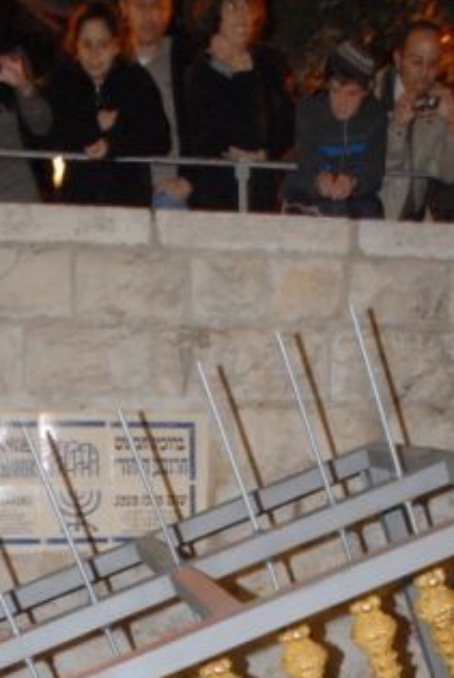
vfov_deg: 30.7
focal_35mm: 58
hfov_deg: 23.4
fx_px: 1096
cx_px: 267
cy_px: 743
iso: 800
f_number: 2.8
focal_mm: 17
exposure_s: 1/30
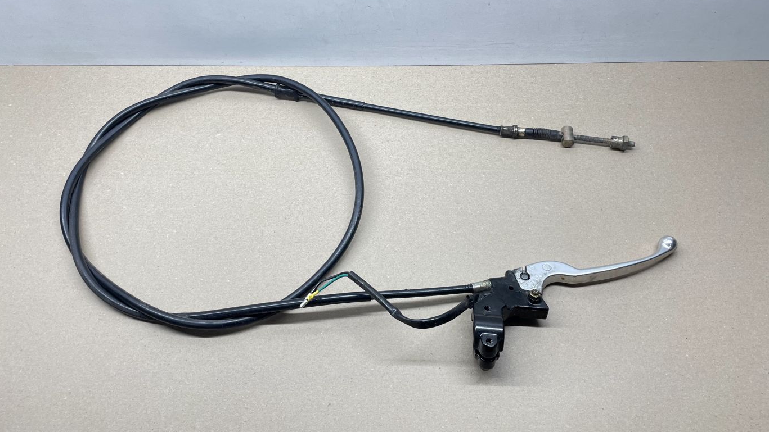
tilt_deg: -57.6
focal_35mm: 29
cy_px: 188
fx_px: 591
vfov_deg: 40.1
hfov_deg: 66.1
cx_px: 381
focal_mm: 4.2
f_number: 1.6
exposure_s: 1/100
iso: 80
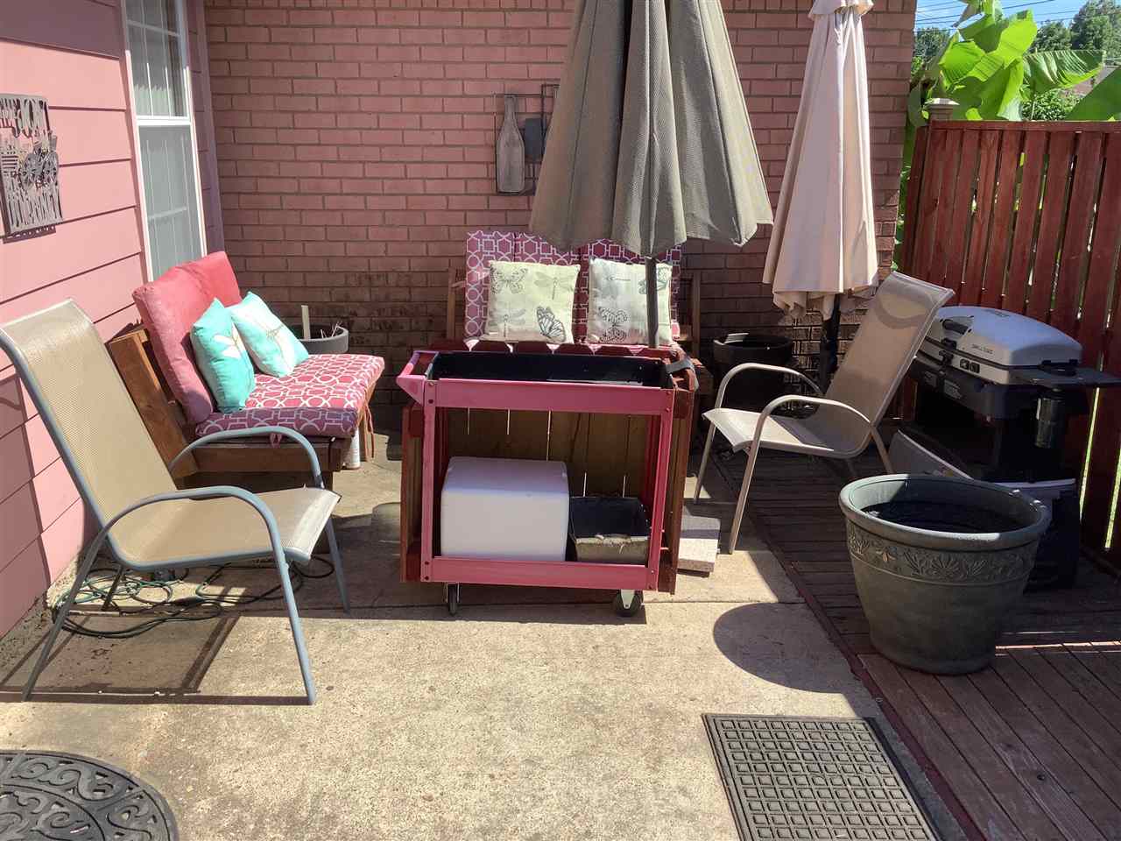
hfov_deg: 58.4
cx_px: 560
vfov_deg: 45.4
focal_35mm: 31
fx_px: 1004
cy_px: 420
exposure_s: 1/867
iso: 25
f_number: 2.4
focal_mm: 3.3
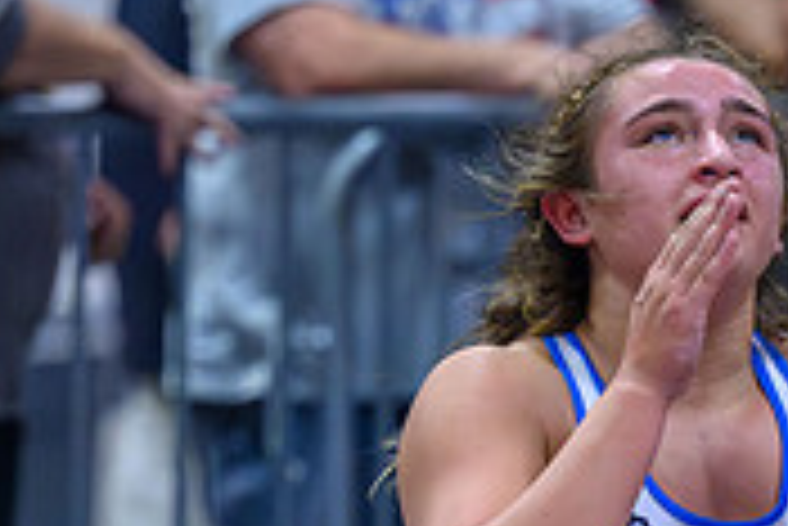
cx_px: 825
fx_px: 13932
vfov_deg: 2.2
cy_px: 660
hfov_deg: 3.2
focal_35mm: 636
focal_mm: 155
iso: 12800
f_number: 2.8
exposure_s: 1/800
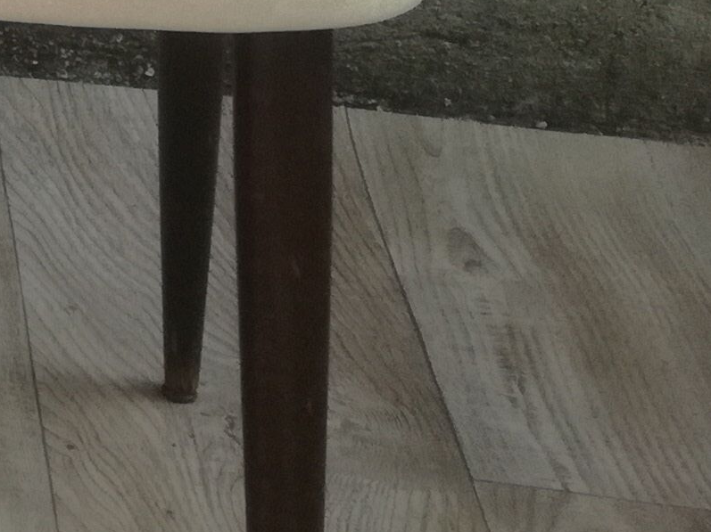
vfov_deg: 10.1
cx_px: -1133
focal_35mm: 141
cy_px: -347
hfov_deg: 11.1
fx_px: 2895
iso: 50
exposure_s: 1/366
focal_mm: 3.79
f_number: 2
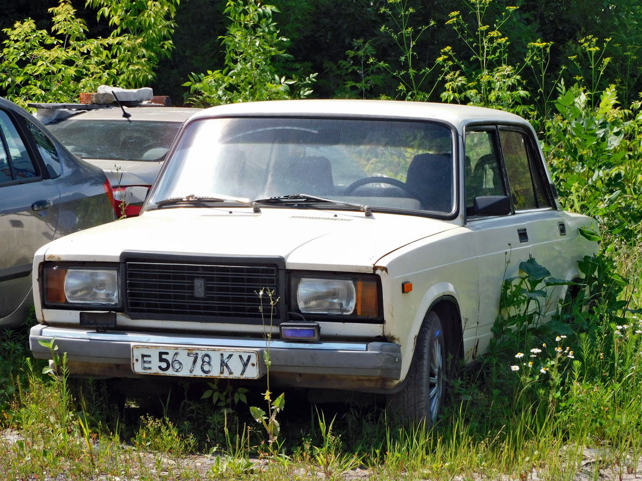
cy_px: 240
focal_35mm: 135
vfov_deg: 11.0
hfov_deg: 14.6
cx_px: 321
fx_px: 2504
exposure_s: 1/320
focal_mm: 24.2
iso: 125
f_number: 5
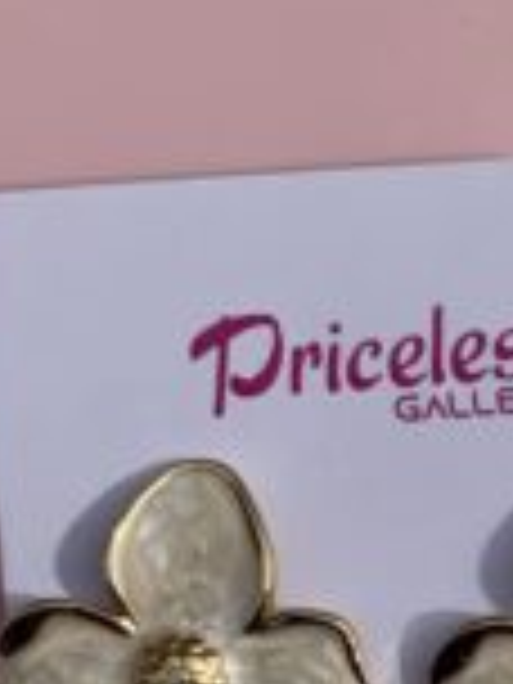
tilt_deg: -77.6
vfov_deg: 13.7
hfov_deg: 10.2
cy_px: 981
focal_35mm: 137
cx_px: 945
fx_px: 2707
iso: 25
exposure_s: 1/3401
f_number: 1.8
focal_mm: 4.25
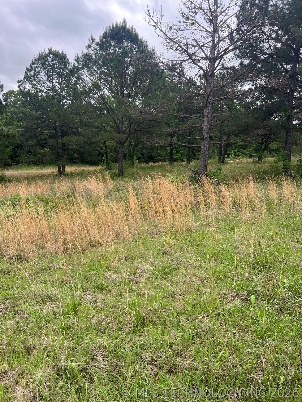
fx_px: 302
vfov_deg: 67.3
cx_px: 151
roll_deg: -2.3
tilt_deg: -10.3
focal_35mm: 26
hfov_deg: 53.1
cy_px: 201
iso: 50
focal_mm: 5.7
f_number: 1.5
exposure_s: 1/758
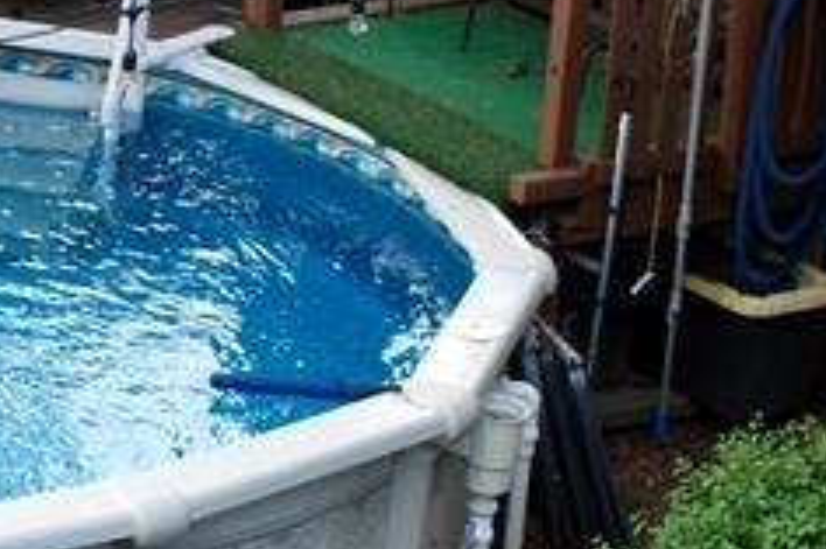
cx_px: -150
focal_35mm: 130
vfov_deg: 10.5
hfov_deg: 15.2
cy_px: 241
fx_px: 2981
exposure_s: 1/250
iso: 450
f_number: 3.8
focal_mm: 20
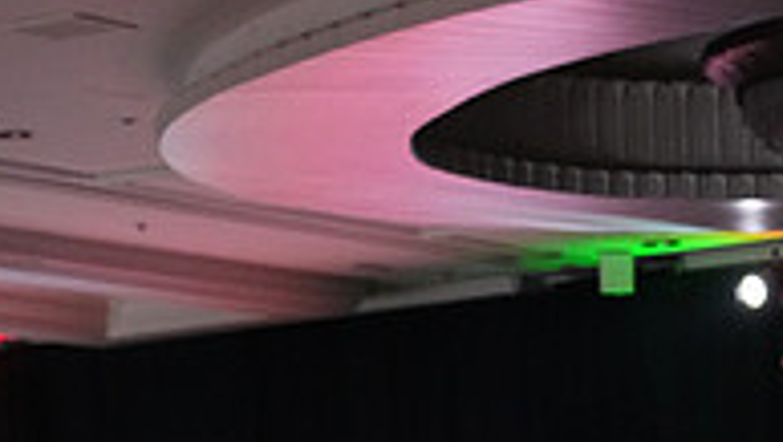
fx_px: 4842
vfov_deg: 5.1
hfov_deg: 9.2
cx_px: 209
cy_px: 1119
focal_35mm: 233
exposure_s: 1/400
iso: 8000
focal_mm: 74
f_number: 5
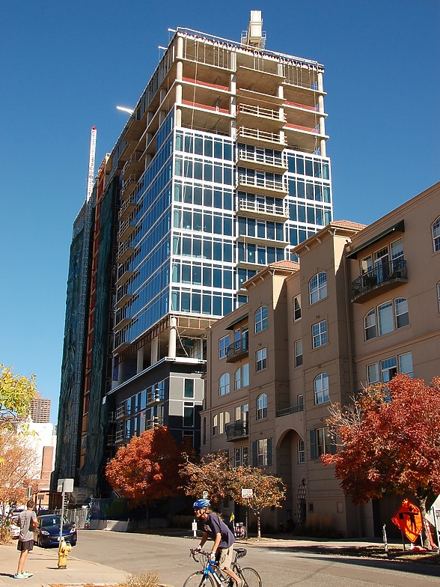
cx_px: 219
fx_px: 729
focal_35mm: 43
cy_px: 277
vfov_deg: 43.8
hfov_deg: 33.6
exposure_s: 1/250
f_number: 10
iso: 200
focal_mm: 26
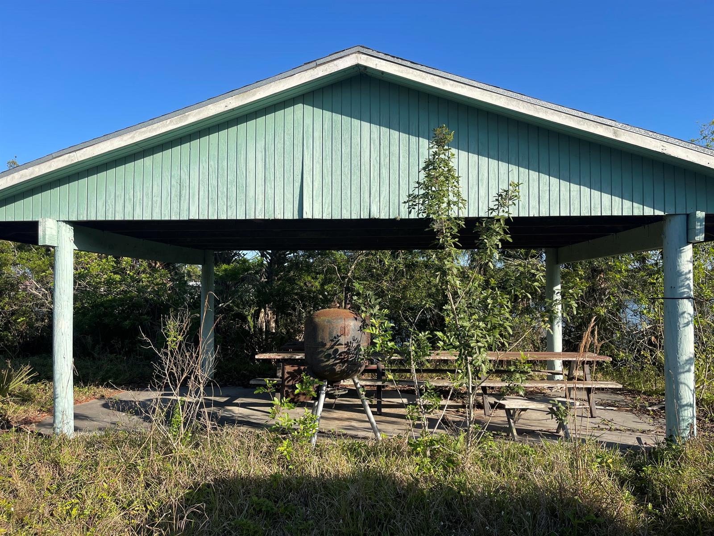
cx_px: 357
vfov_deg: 54.9
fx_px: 516
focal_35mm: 25
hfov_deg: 69.4
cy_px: 268
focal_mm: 5.1
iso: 32
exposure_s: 1/2336
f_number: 1.6
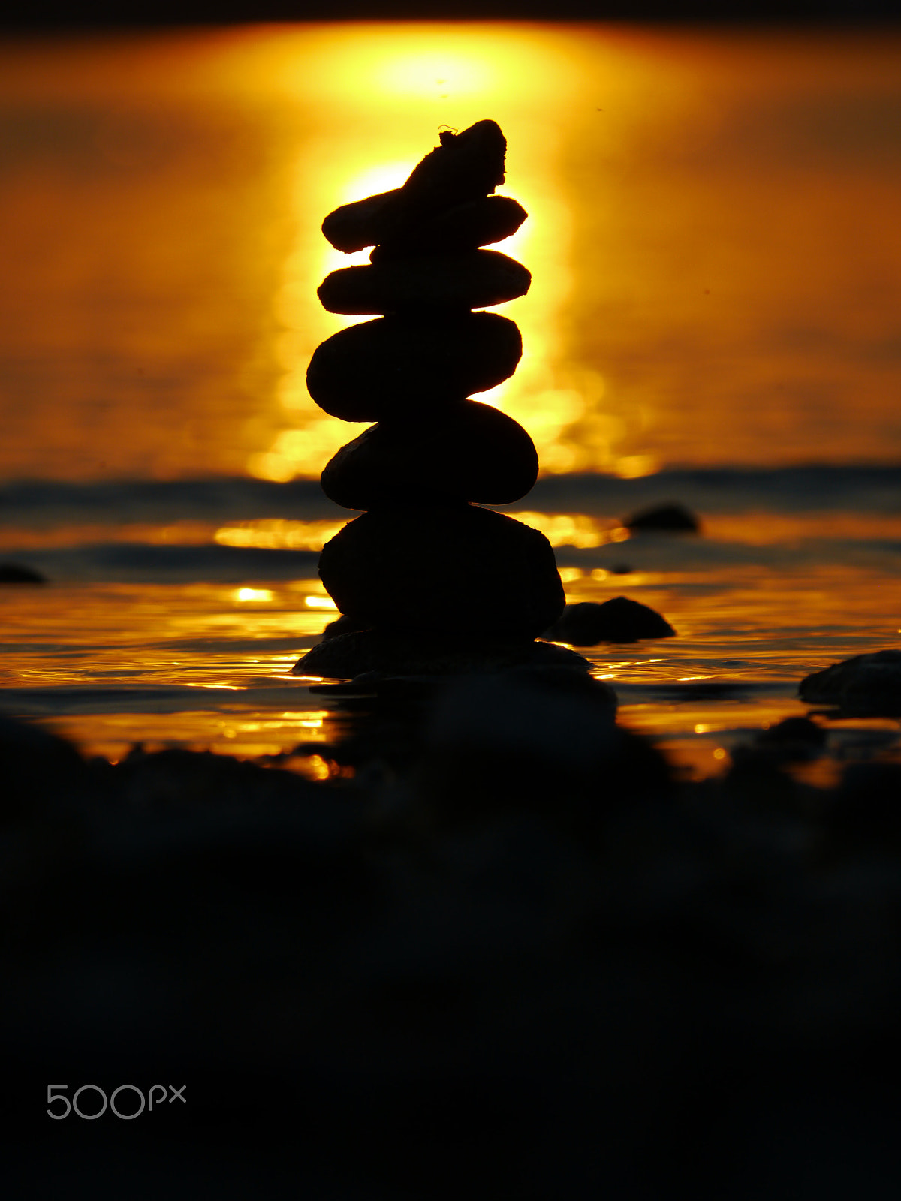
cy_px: 600
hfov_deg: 2.5
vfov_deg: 3.3
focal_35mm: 600
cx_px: 450
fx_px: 20823
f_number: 8
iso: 160
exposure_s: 1/500
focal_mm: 300
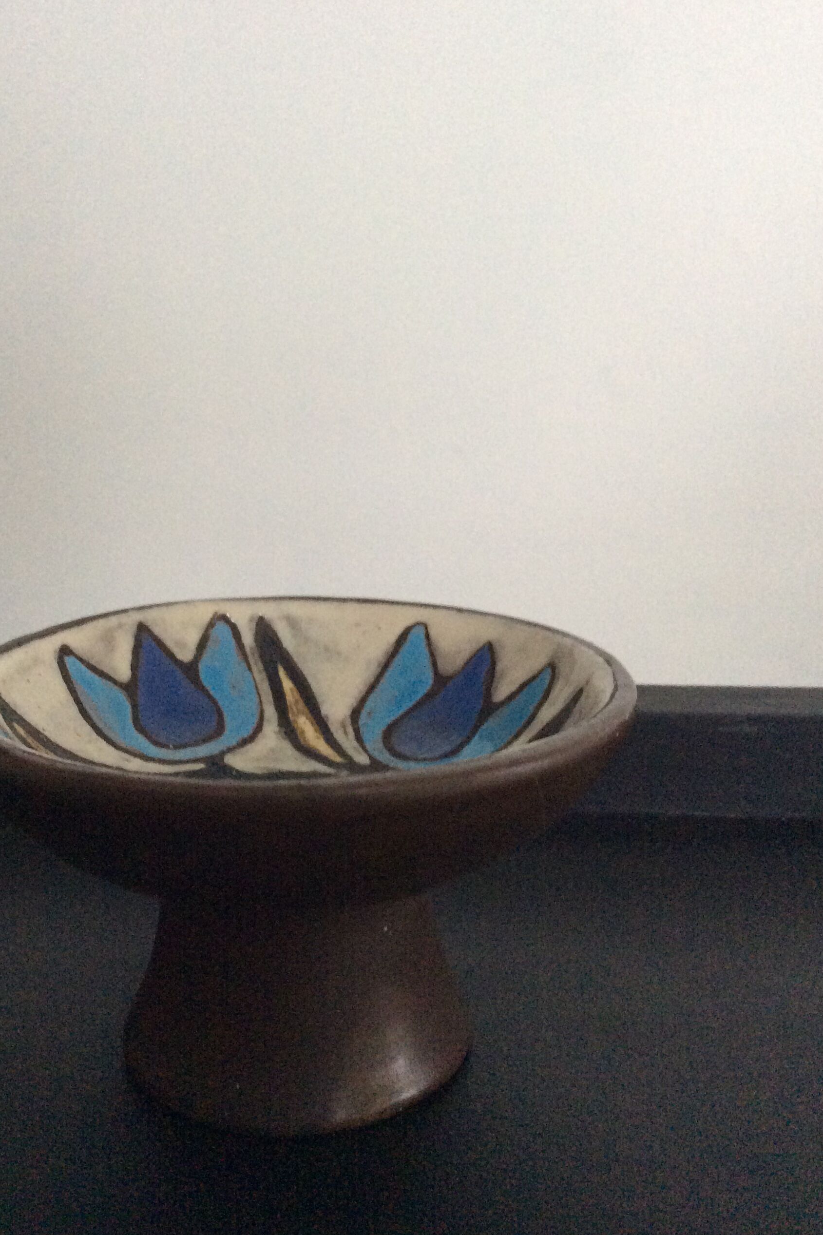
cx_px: 362
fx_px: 1166
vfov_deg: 55.8
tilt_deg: -12.3
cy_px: 615
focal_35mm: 34
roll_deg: -0.5
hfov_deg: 38.8
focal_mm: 3.3
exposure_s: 1/25
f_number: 2.4
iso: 250
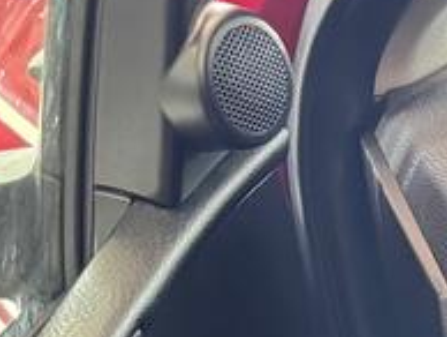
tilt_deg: -37.2
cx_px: 1334
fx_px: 2043
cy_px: 852
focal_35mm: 158
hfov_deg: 9.7
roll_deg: -5.8
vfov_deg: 8.5
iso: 640
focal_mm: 6.76
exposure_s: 1/60
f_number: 1.78
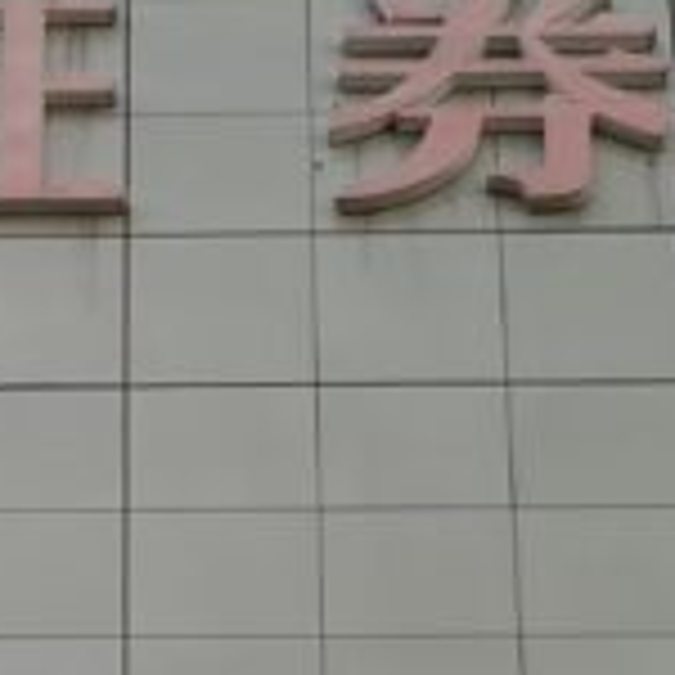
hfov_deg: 5.7
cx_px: -608
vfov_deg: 5.7
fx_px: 6640
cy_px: 1080
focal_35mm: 301
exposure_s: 1/471
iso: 50
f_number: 1.7
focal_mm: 4.7
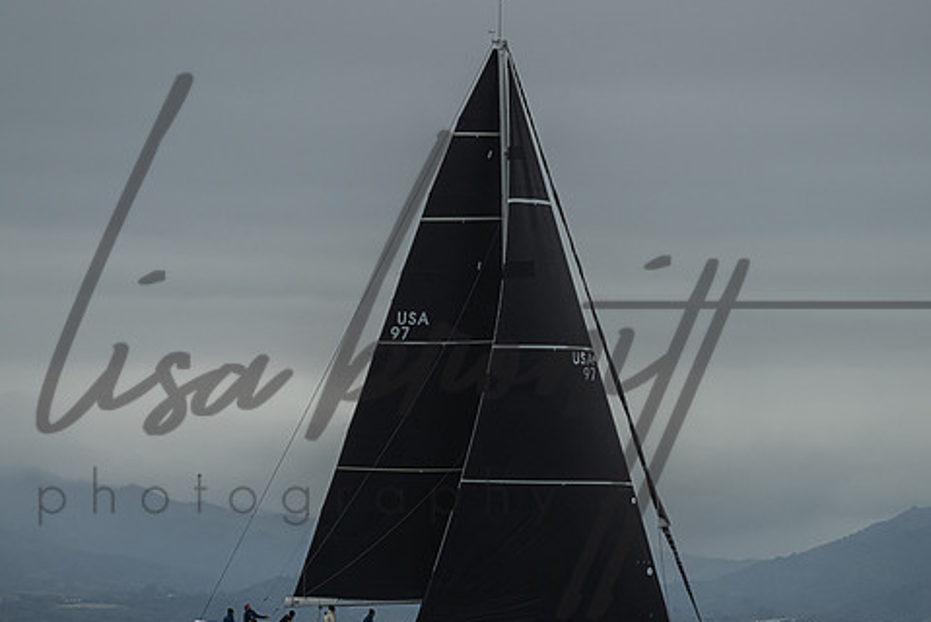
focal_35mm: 257
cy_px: 406
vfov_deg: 5.4
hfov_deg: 8.0
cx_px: 449
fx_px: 6650
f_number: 5
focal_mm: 165
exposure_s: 1/3200
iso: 500
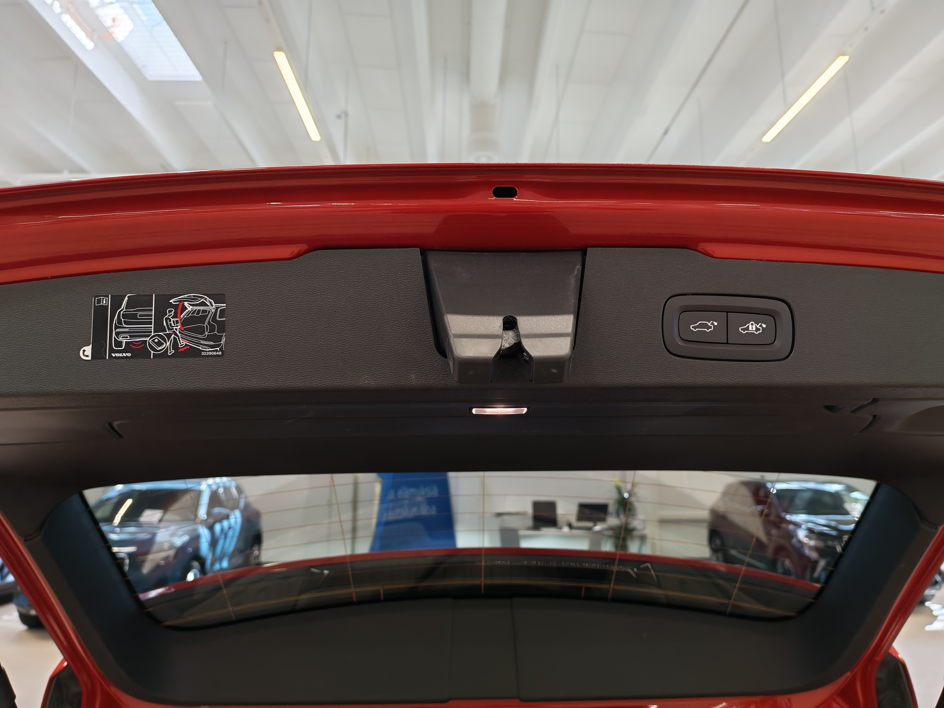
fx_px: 736
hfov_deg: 65.3
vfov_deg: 51.4
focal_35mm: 27
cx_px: 472
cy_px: 354
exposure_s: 1/100
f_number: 1.9
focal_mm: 6.12
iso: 125
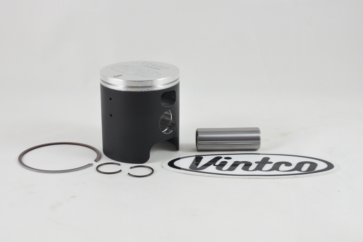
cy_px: 121
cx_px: 182
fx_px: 464
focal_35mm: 46
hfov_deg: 42.7
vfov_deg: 29.2
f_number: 4.5
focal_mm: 17.2
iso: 500
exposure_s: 1/125
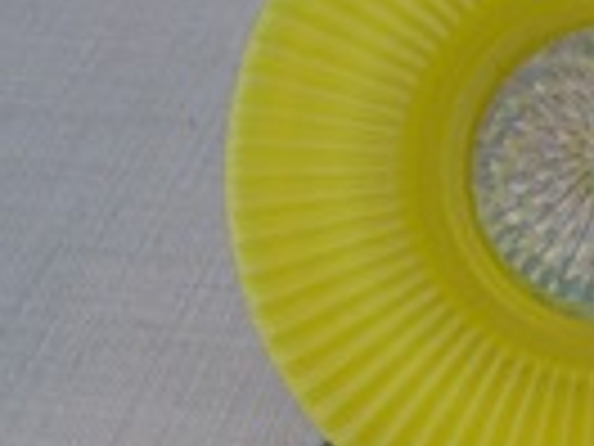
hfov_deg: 16.8
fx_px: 1922
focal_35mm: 112
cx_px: 711
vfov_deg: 13.2
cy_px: 95
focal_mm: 6.1
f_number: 2.8
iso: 100
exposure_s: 1/25
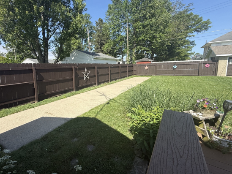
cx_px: 98
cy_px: 82
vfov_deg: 74.7
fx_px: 114
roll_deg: +1.8
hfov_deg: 90.3
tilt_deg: -6.5
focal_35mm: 17
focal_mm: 2.22
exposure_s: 1/1399
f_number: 2.2
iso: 50
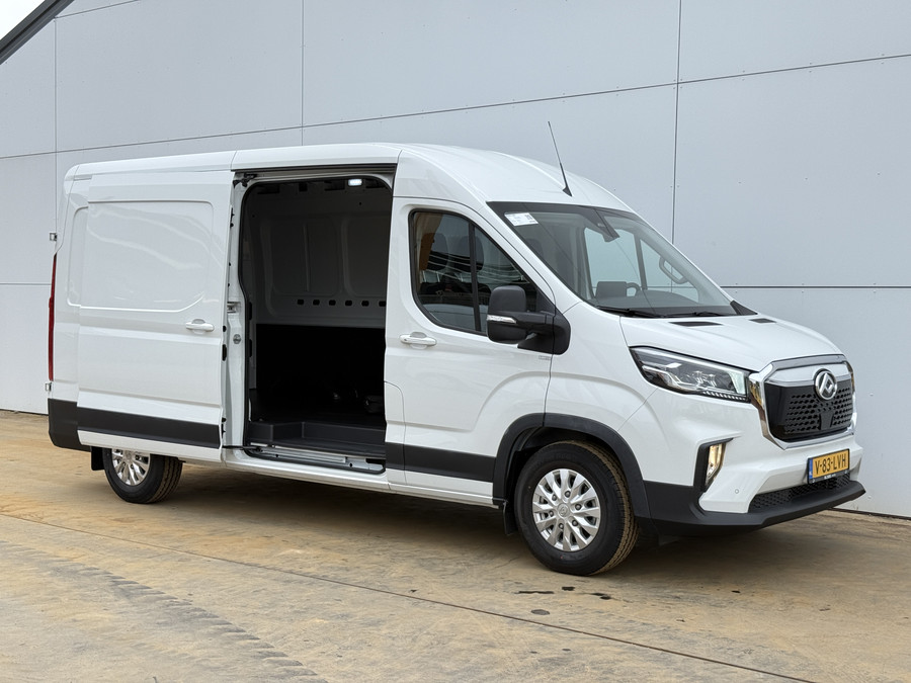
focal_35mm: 48
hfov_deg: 39.7
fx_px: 1263
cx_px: 456
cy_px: 342
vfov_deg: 30.3
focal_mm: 6.76
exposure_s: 1/810
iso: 64
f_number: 1.78
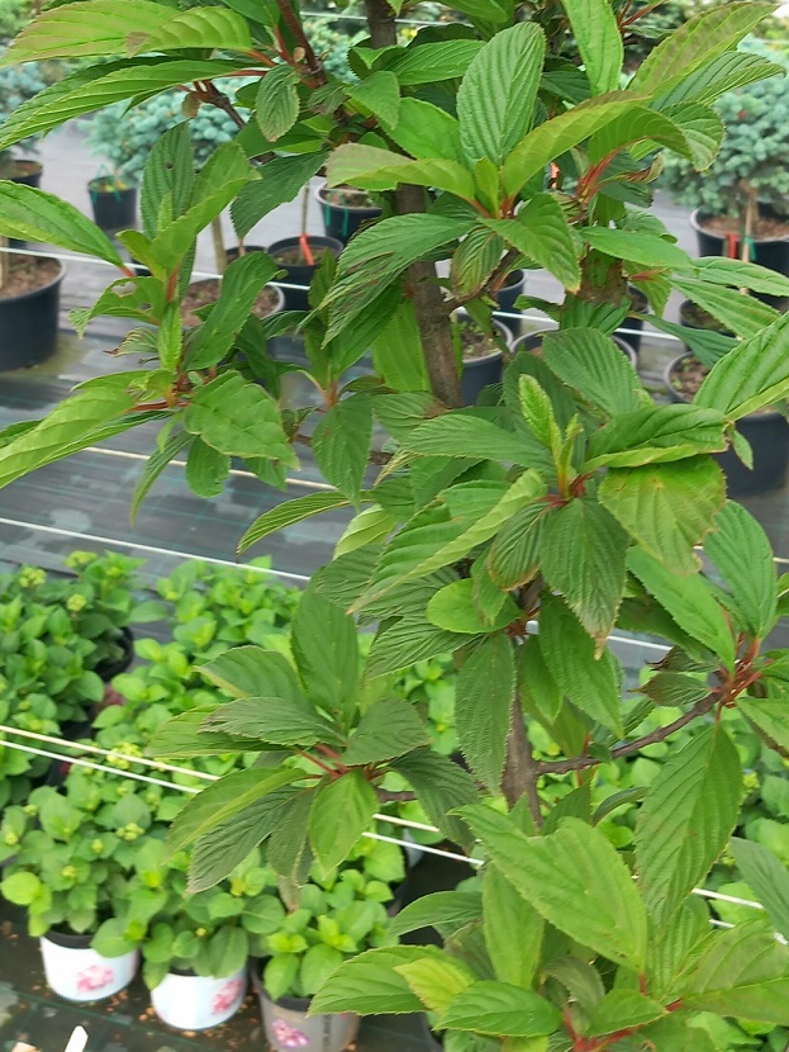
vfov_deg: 35.6
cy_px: 136
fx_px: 1549
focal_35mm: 51
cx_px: 399
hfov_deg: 28.6
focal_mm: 4
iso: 20
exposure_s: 1/50
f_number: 1.8
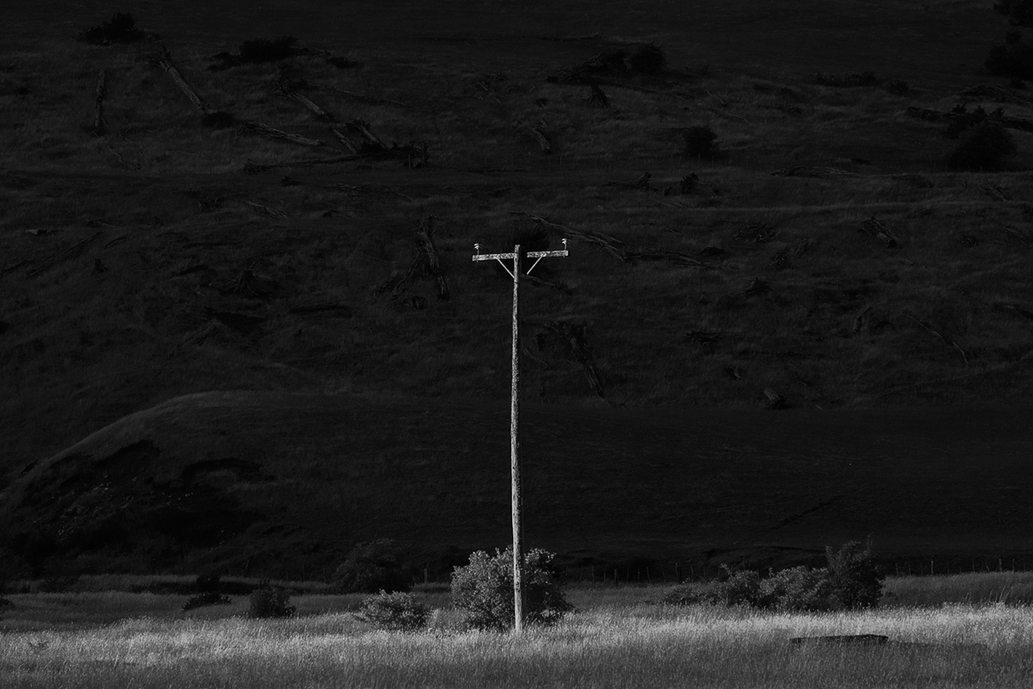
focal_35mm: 259
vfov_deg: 5.3
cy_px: 344
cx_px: 516
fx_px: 7431
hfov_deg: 8.0
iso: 640
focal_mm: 172.4
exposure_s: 1/1000
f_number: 9
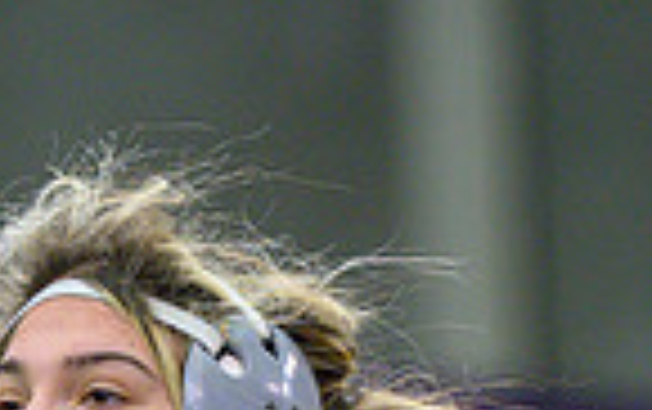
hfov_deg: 3.1
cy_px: 1000
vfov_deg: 1.9
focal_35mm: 687
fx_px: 12222
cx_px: 41
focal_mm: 145
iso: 3200
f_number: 2.8
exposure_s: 1/640
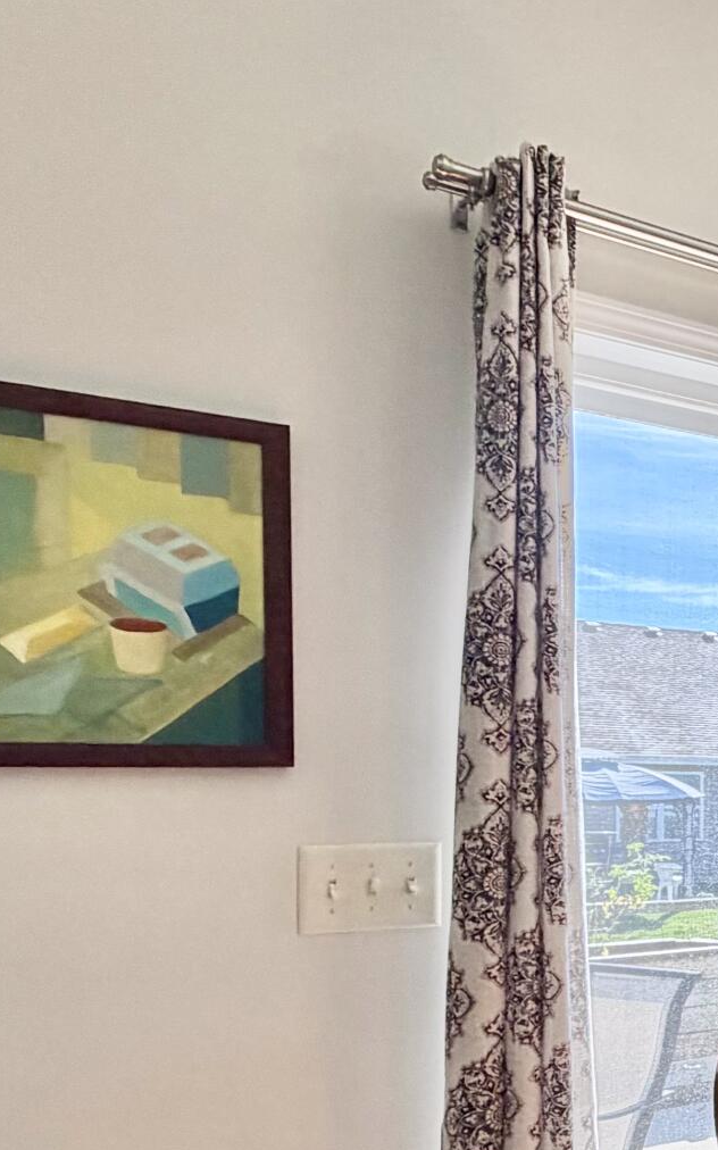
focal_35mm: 44
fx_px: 1378
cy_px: 786
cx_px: 1294
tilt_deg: -1.2
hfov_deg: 20.5
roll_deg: +0.2
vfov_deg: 44.5
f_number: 2.2
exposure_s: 1/167
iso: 50
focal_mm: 2.22
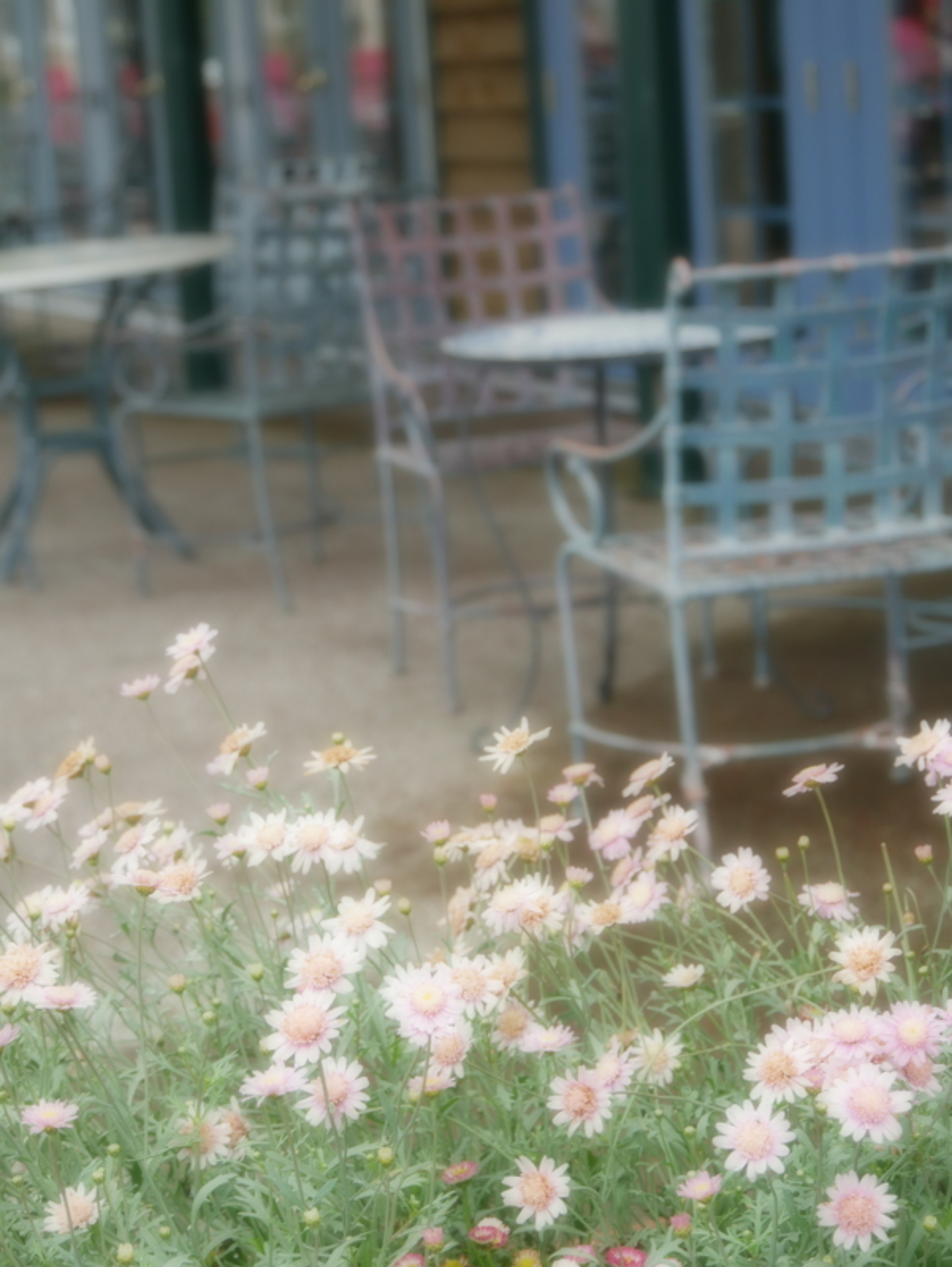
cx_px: 476
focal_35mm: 92
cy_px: 634
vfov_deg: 21.3
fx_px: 3370
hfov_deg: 16.1
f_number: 4.9
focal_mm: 46
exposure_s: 1/125
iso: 200
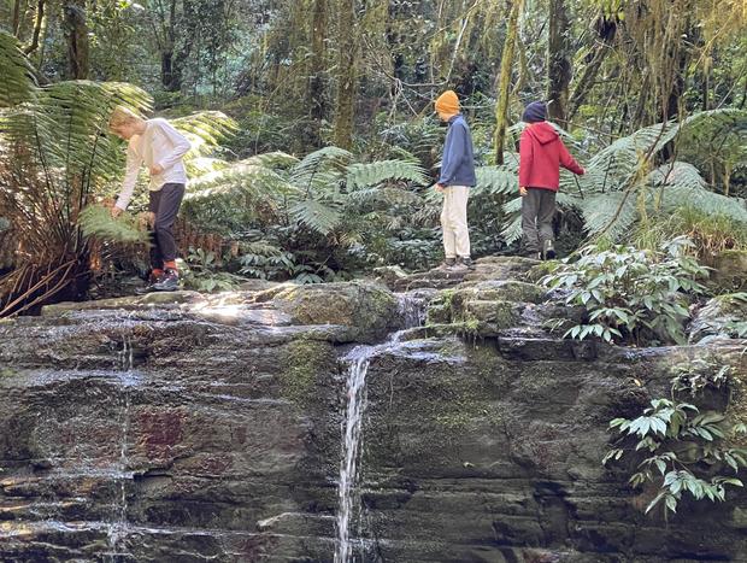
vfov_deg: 23.0
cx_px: 374
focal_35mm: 64
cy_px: 282
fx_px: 1383
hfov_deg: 30.2
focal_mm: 7.5
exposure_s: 1/60
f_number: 2.2
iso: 500
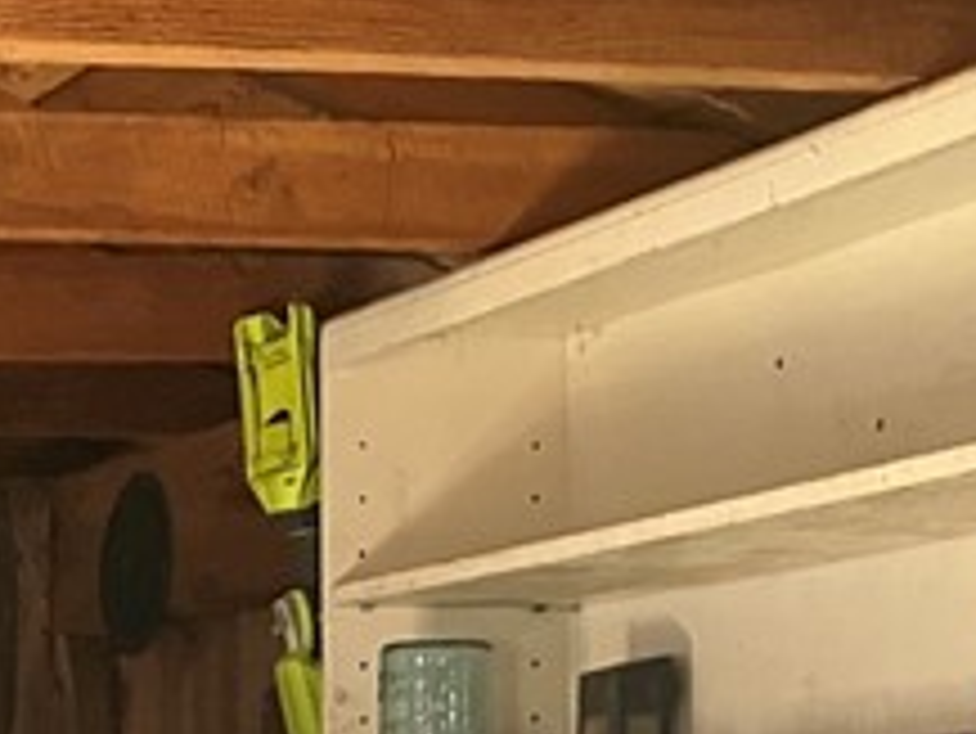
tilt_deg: -0.4
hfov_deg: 13.6
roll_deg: +0.7
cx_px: -702
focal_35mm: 132
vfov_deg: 11.0
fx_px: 3724
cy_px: 959
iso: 400
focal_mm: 3.99
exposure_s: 1/40
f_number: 1.8
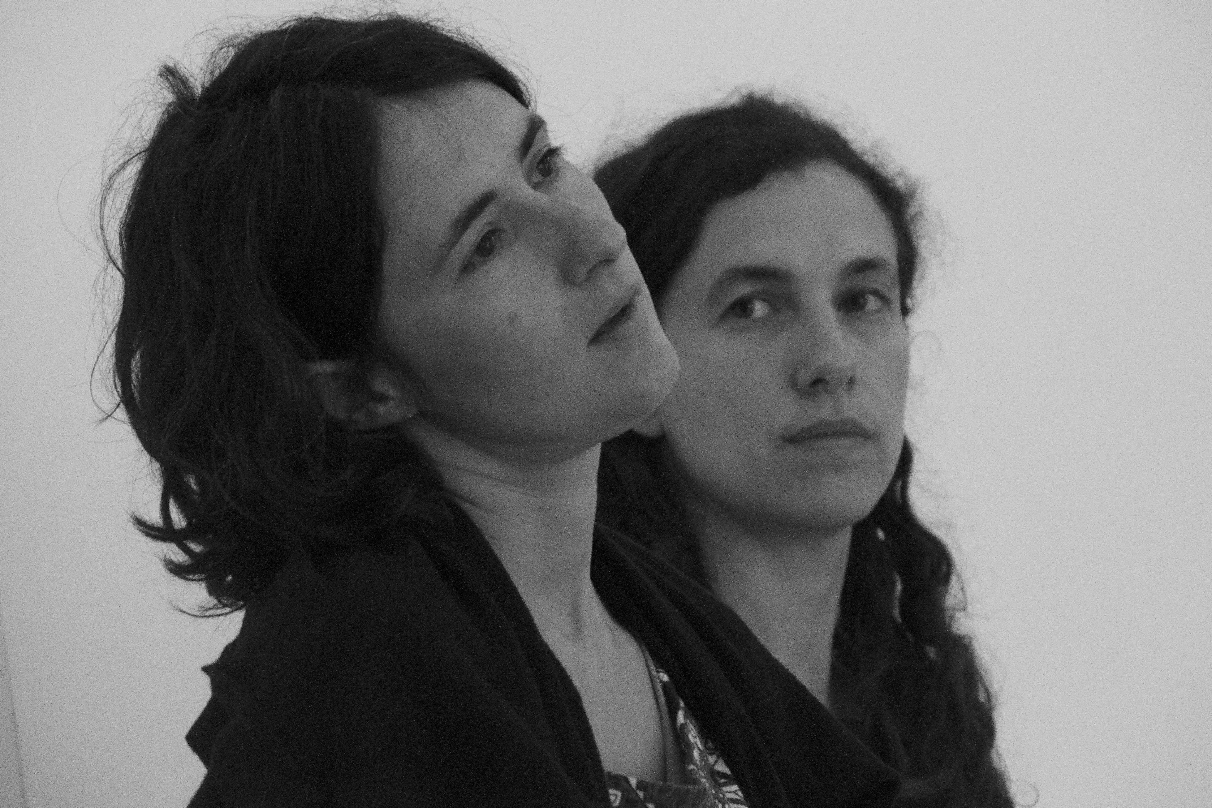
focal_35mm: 328
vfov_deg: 4.2
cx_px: 569
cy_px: 377
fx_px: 11043
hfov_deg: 6.3
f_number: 9
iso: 2500
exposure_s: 1/80
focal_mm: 200
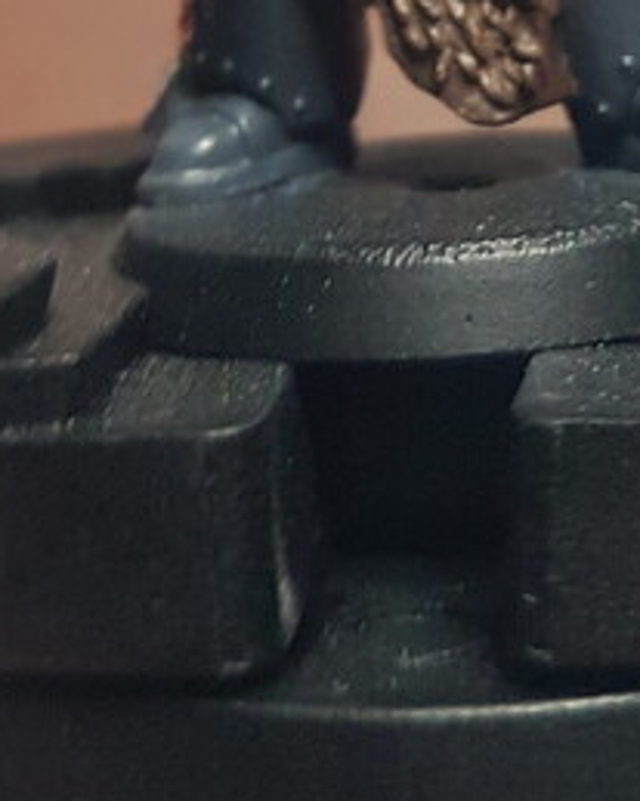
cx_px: 532
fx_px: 2322
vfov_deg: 17.4
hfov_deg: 15.6
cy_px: -433
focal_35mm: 98
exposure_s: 1/50
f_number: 1.7
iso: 200
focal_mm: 4.2
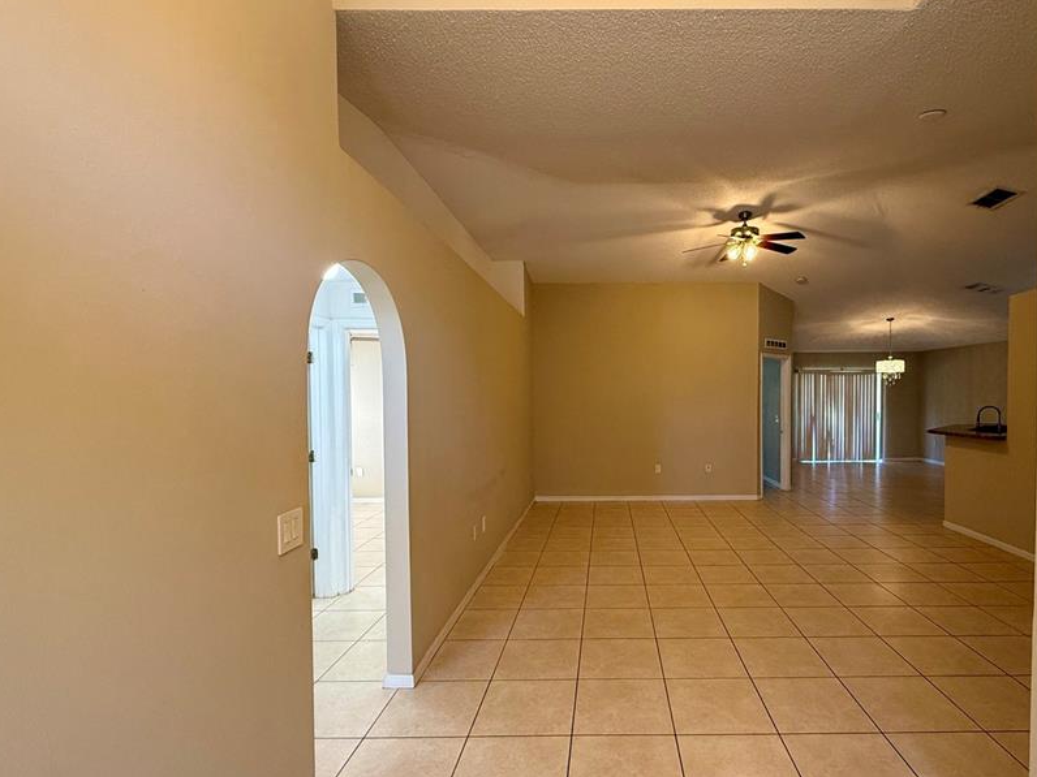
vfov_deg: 71.6
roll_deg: +0.7
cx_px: 611
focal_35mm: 18
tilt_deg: -0.7
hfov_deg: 86.9
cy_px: 406
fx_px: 539
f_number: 2.2
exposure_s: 1/120
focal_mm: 2.22
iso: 320
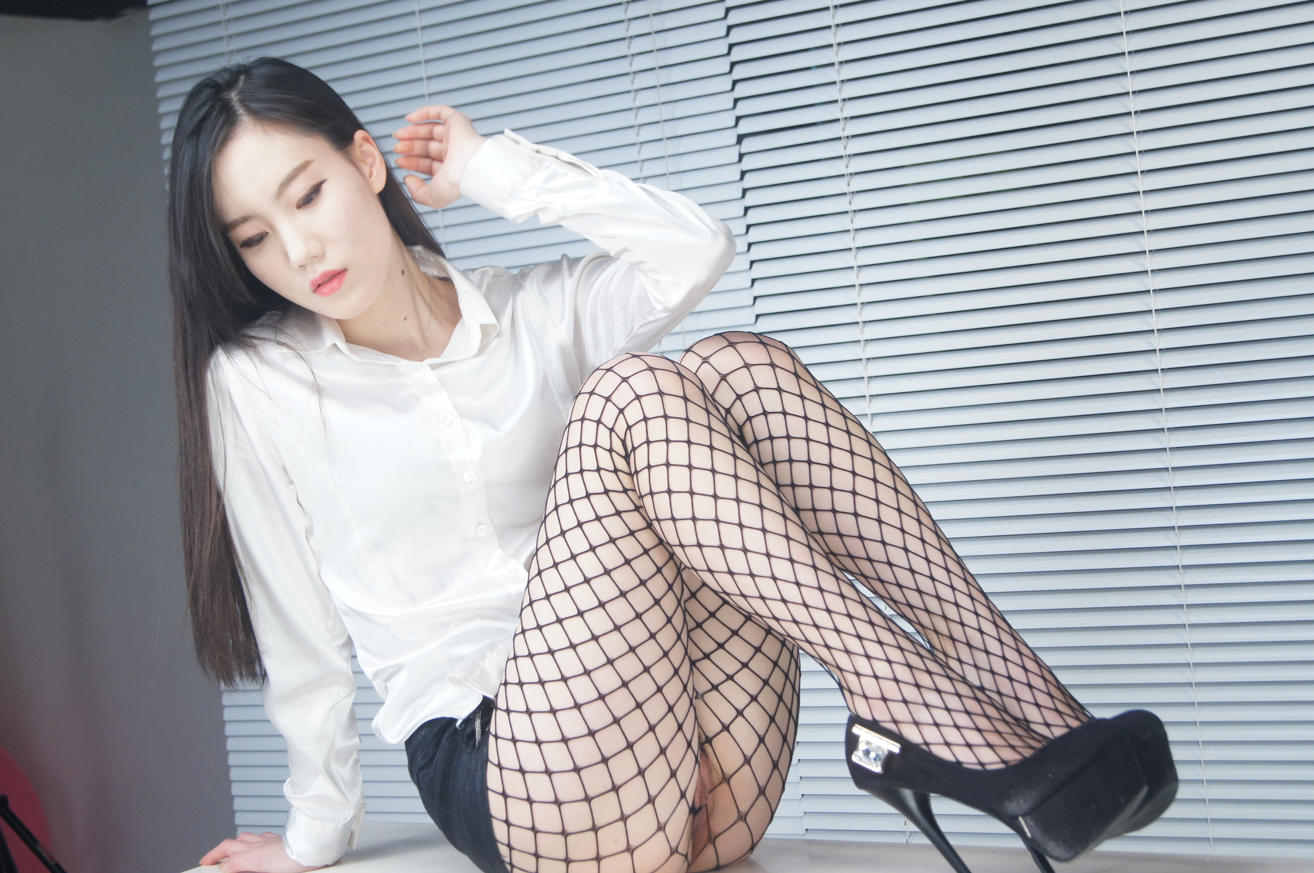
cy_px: 436
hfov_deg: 29.9
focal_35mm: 68
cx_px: 657
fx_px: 2461
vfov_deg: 20.1
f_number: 5.6
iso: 800
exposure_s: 1/160
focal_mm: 45
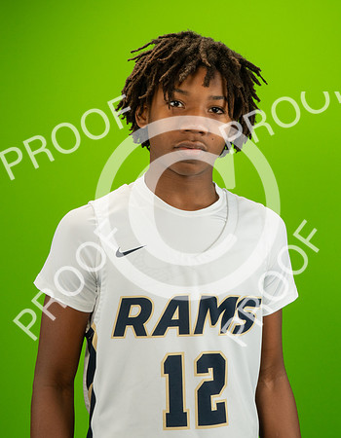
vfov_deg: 23.5
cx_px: 202
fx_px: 1055
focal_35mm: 82
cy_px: 204
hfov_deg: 18.4
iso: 800
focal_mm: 53
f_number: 20
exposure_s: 1/60
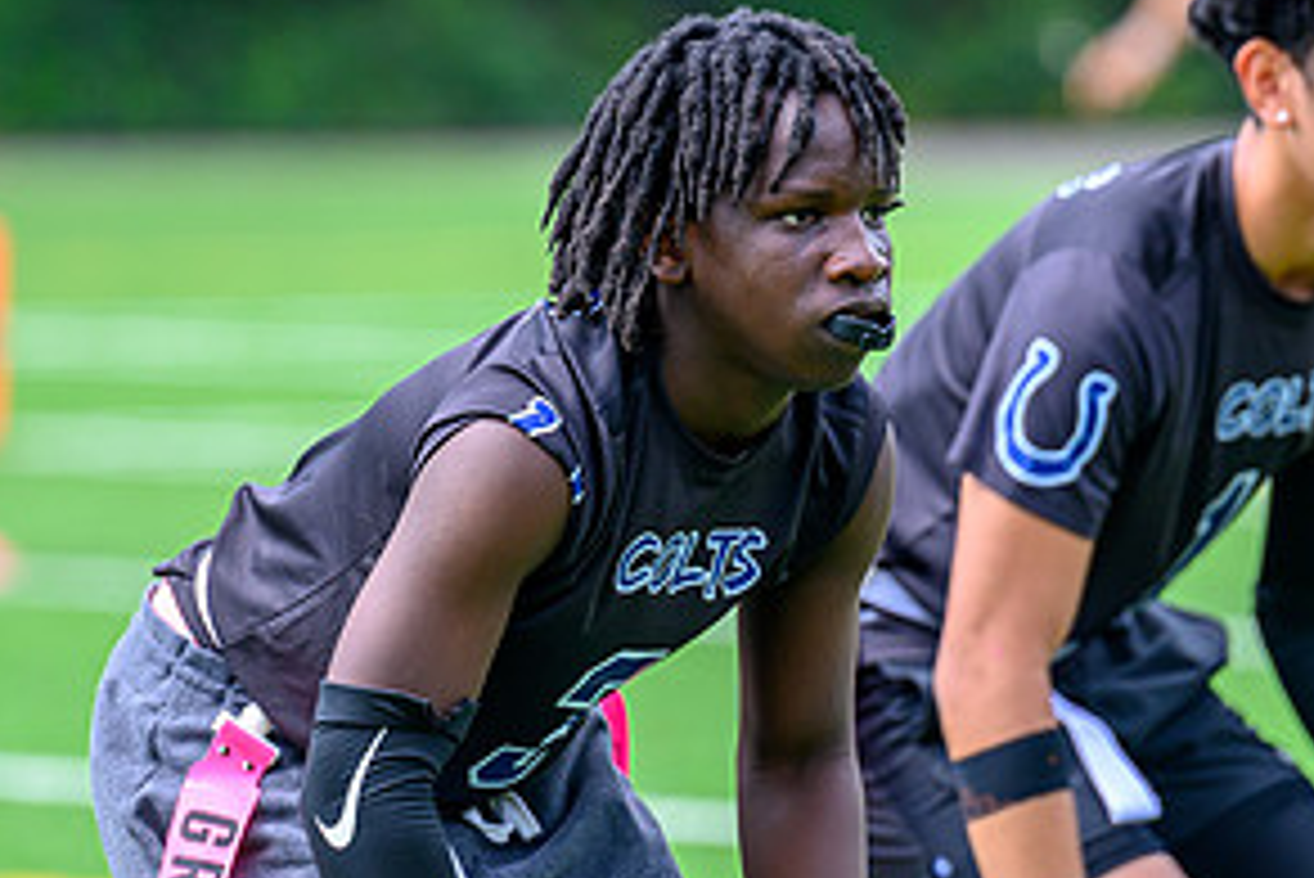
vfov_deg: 2.6
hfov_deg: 3.9
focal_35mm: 528
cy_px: 484
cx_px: 660
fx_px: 19281
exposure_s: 1/800
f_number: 3.2
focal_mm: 200
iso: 220
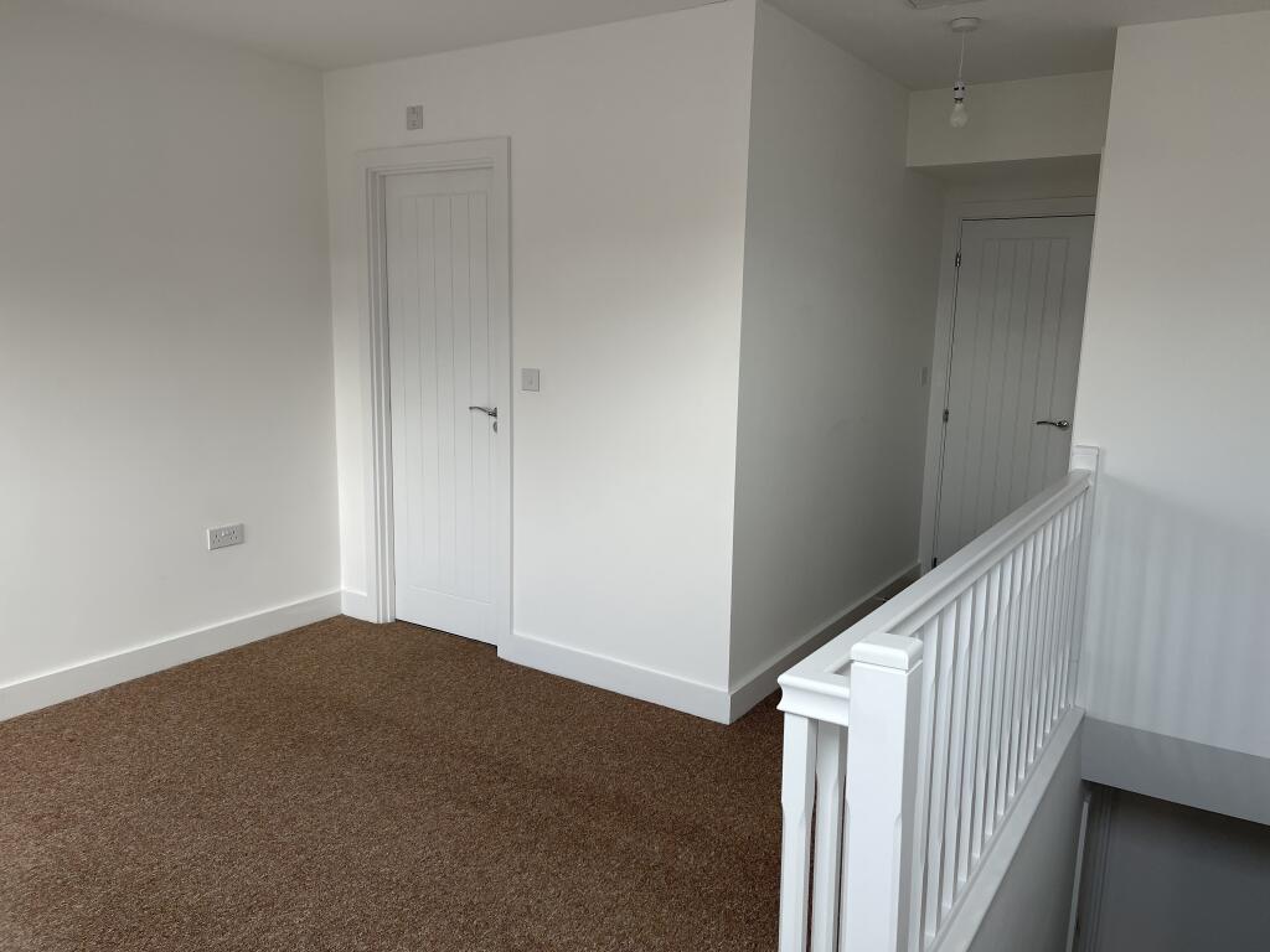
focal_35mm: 26
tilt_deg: -9.6
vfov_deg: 53.1
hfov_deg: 67.3
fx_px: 954
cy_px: 476
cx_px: 635
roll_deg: -0.8
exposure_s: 1/121
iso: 80
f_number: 1.6
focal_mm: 5.1
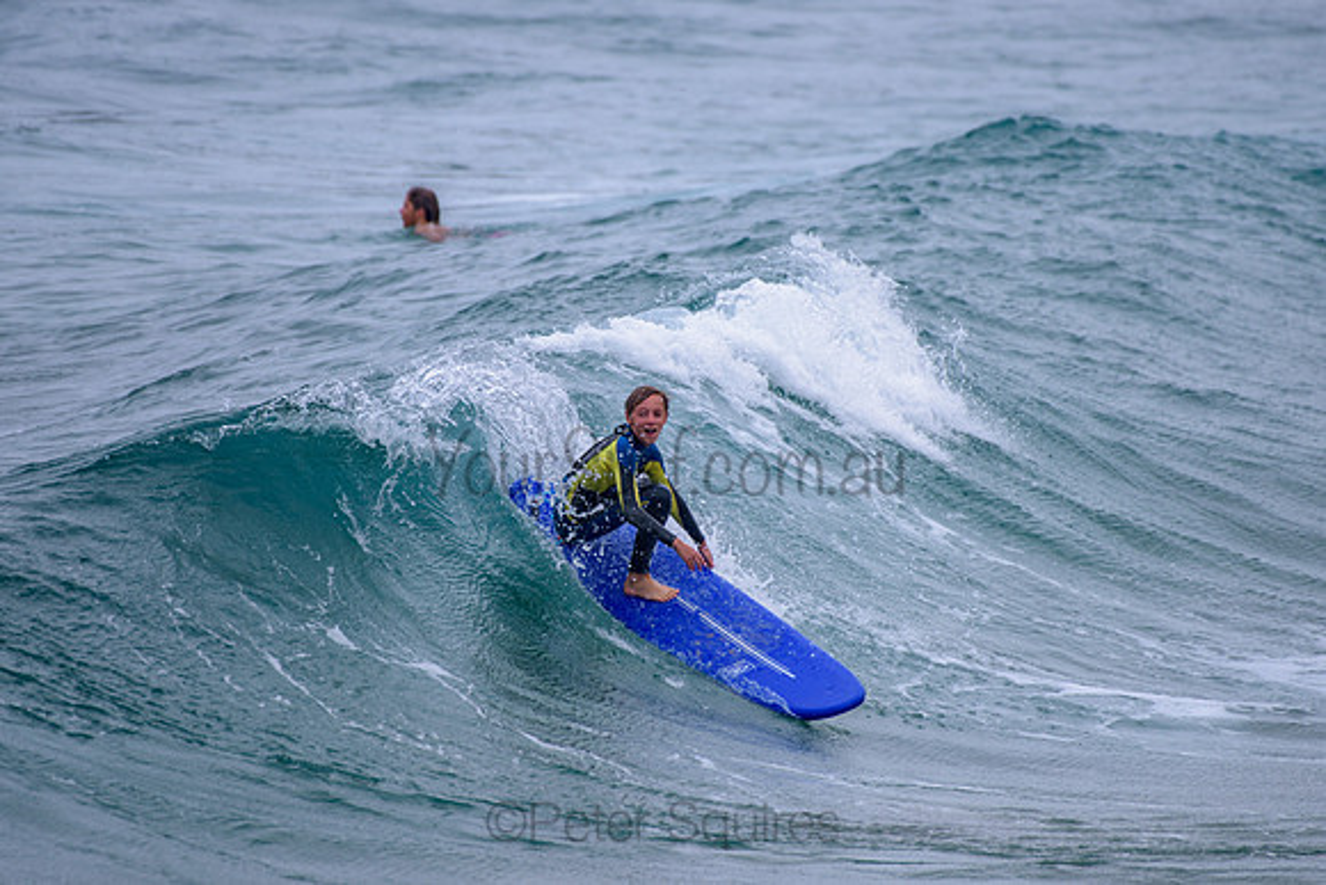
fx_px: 22585
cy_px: 442
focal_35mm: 613
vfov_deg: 2.2
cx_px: 663
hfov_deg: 3.4
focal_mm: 500
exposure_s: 1/1600
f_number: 5.6
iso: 160
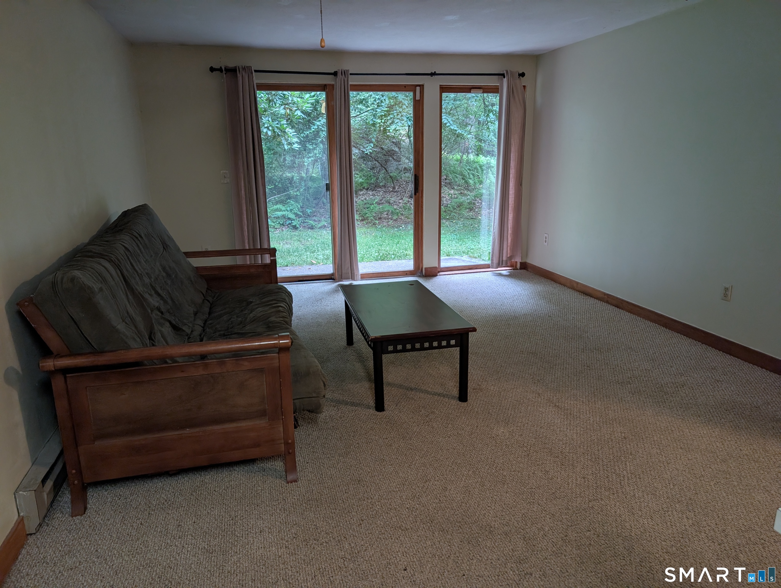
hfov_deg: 71.5
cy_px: 294
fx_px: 542
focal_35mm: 24
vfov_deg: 56.9
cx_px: 390
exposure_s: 1/60
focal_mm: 6.9
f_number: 1.68
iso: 51
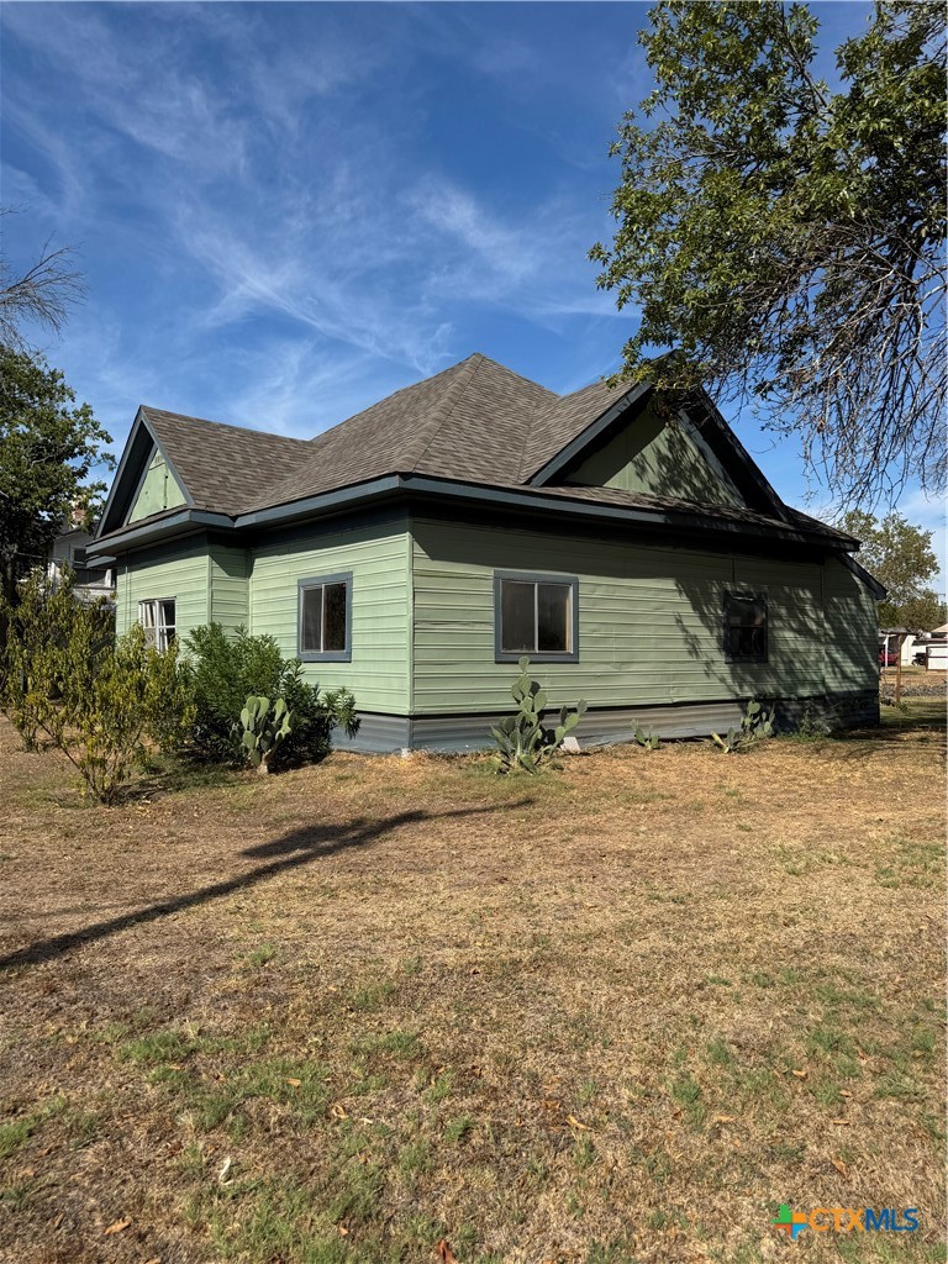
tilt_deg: +2.3
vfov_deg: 71.6
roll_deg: -0.3
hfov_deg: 56.8
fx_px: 876
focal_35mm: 24
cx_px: 474
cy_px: 632
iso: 80
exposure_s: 1/5348
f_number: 1.78
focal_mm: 6.76
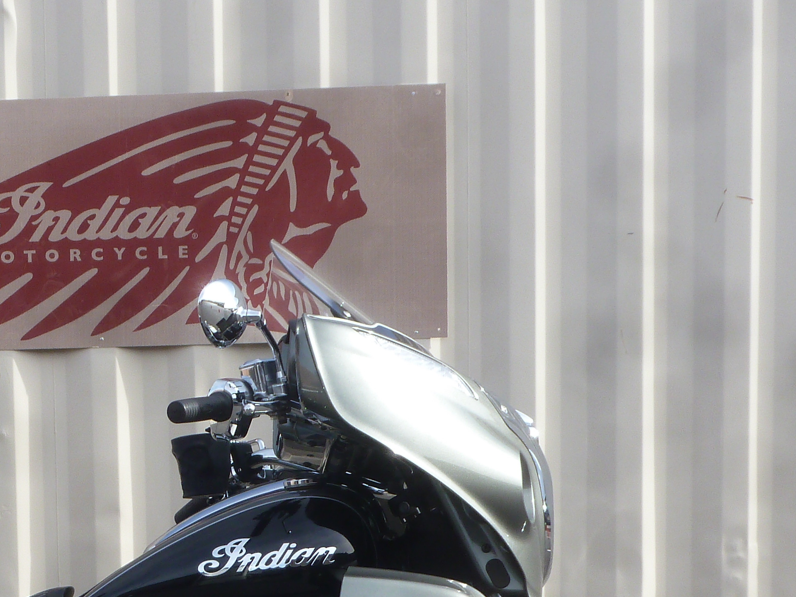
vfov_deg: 17.7
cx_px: 60
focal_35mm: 81
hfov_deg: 23.4
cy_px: 606
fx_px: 1863
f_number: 4
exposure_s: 1/200
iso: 100
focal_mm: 6.4
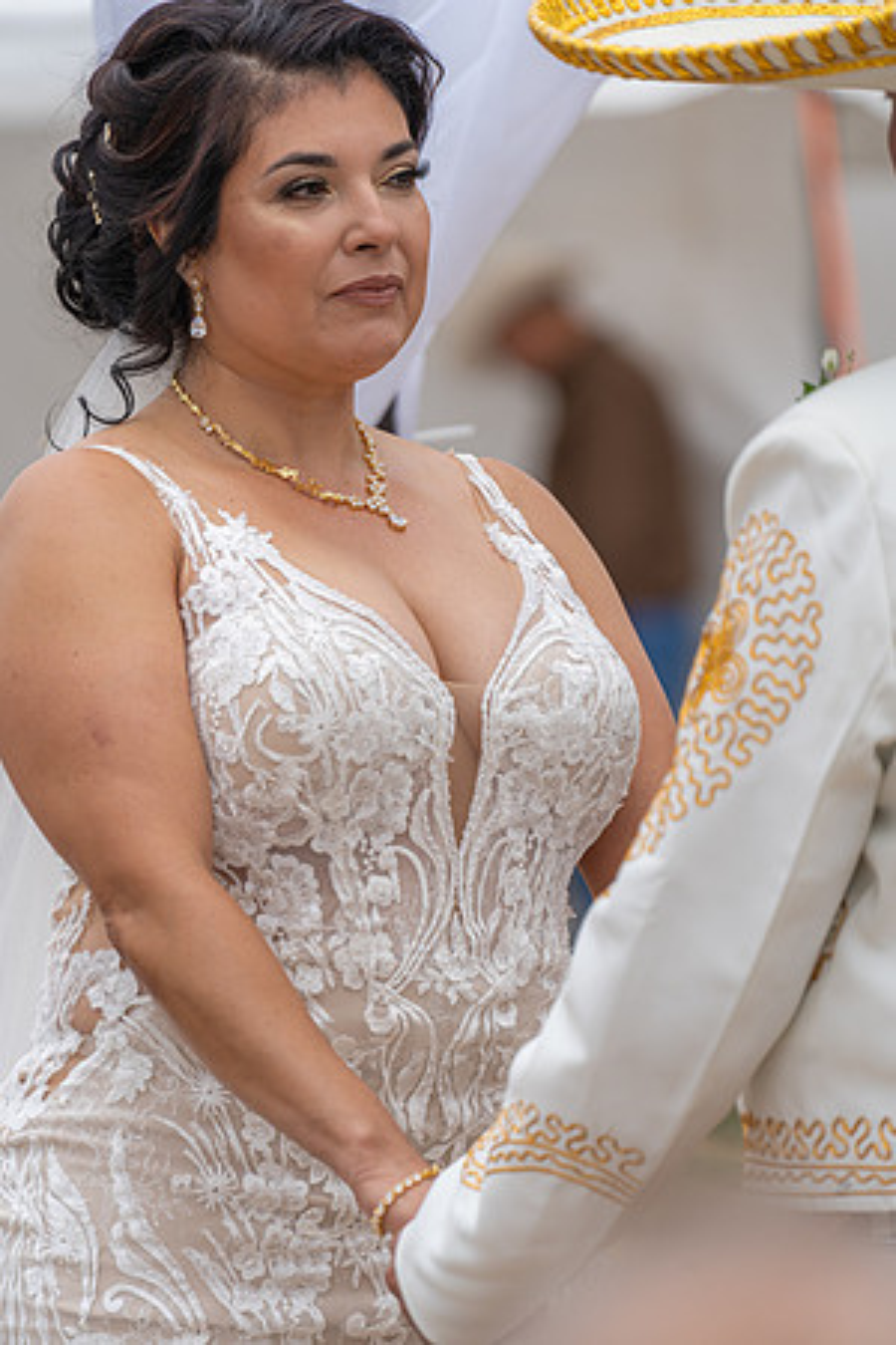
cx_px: 448
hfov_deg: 4.6
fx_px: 11199
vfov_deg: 6.9
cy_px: 672
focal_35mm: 300
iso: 250
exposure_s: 1/320
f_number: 5.6
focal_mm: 300
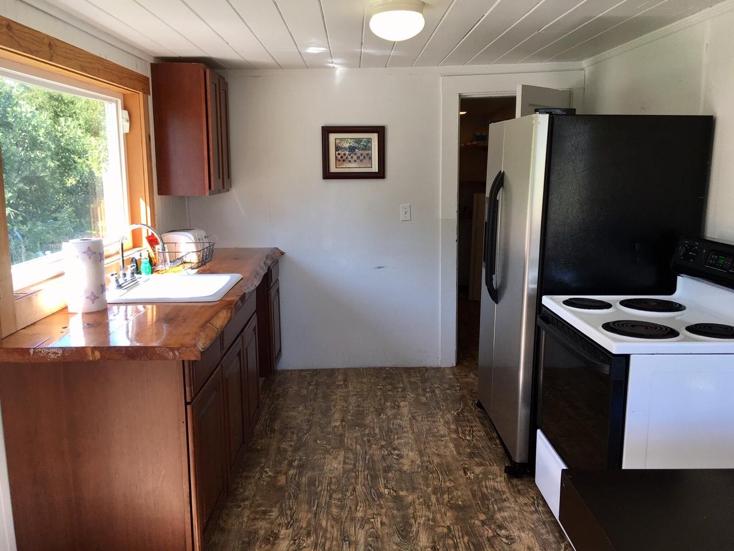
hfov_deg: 61.7
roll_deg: +0.5
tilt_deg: -8.0
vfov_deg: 48.2
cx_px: 367
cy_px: 276
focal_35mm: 29
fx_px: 615
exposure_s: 1/120
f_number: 2.2
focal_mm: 4.15
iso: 32
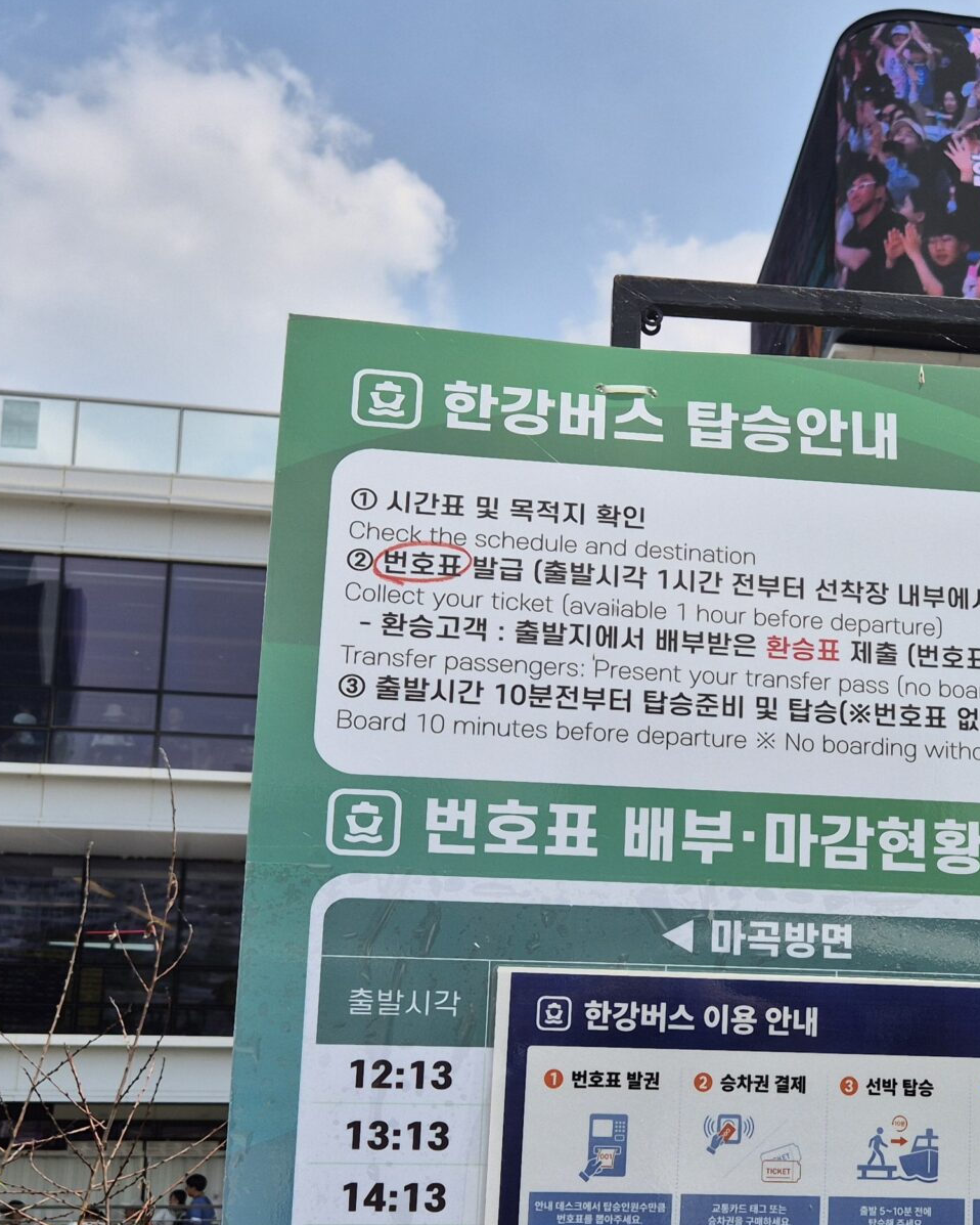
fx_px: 1740
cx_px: 794
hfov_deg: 30.6
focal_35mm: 48
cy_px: 840
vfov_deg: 38.2
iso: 25
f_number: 1.8
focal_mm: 5.4
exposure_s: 1/2952
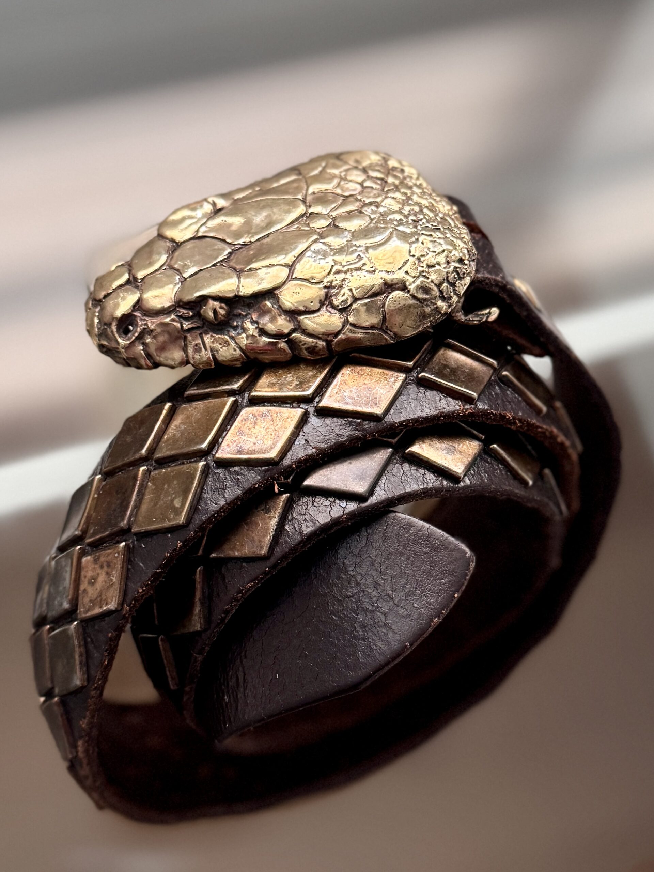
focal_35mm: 24
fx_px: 605
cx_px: 327
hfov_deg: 56.8
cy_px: 436
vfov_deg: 71.6
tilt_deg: -68.4
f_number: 1.78
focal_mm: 6.76
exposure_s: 1/82
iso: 200
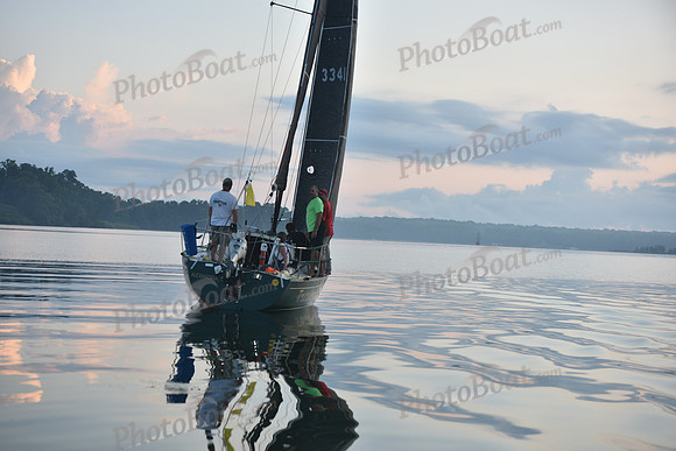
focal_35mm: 70
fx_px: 1315
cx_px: 338
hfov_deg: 28.8
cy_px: 226
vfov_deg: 19.5
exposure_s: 1/640
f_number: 3.5
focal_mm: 70
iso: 320
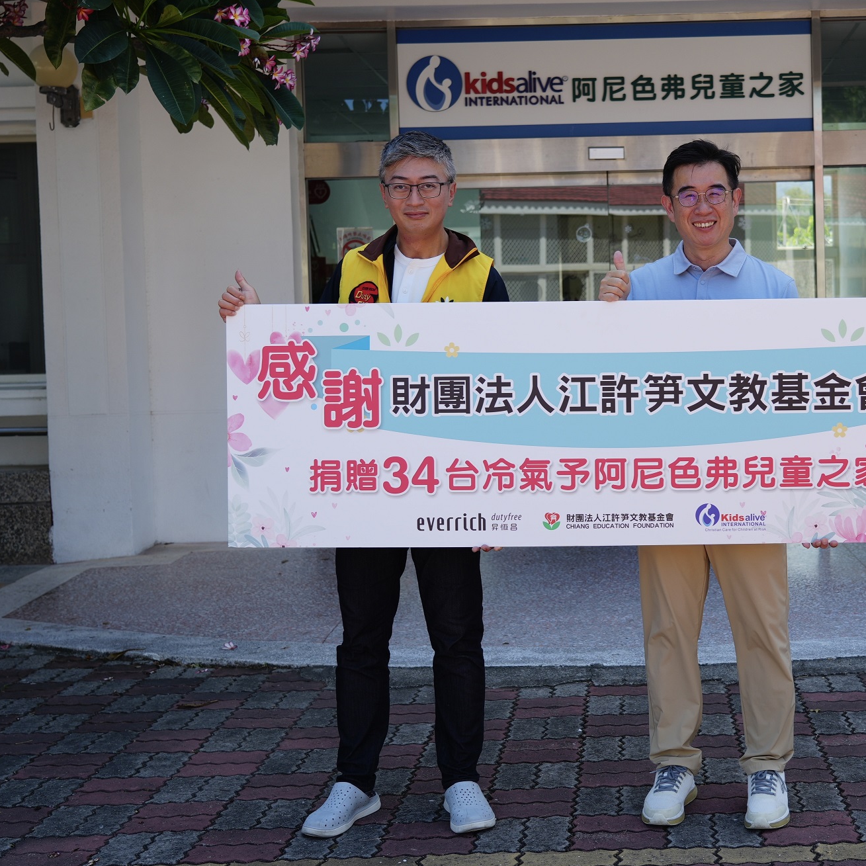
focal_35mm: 44
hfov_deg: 37.8
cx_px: 601
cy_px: 431
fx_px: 1245
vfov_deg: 38.3
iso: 64
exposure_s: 1/250
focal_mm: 34
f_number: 4
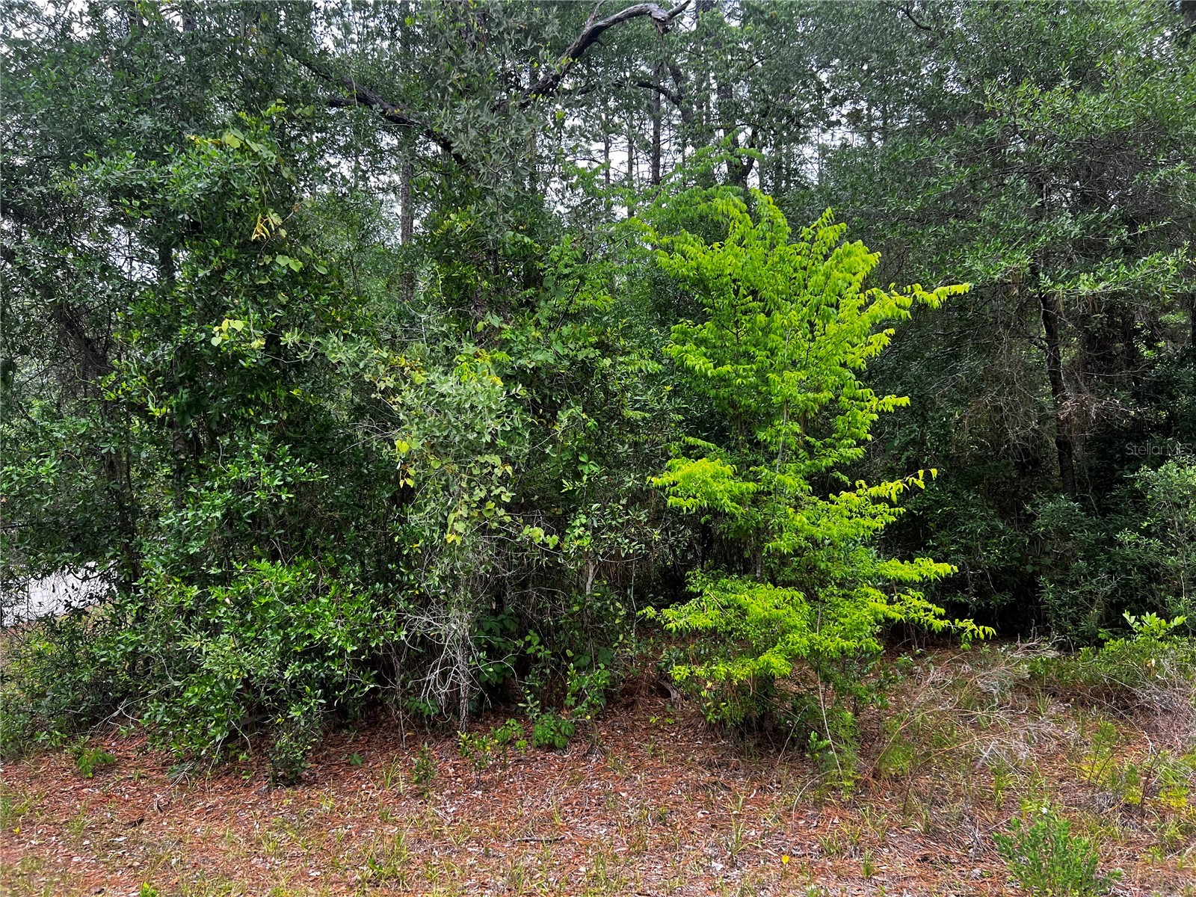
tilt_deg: +1.0
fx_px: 898
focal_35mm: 26
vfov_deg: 53.1
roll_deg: +0.5
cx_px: 598
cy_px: 448
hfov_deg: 67.3
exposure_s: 1/486
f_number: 1.5
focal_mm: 5.7
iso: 50
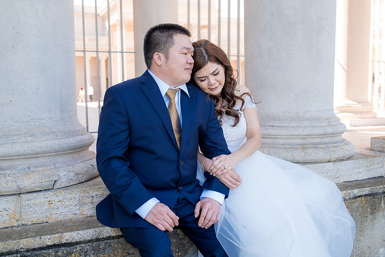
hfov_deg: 54.4
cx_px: 192
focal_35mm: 35
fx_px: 374
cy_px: 128
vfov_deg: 37.9
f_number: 2.8
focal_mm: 23
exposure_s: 1/320
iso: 200
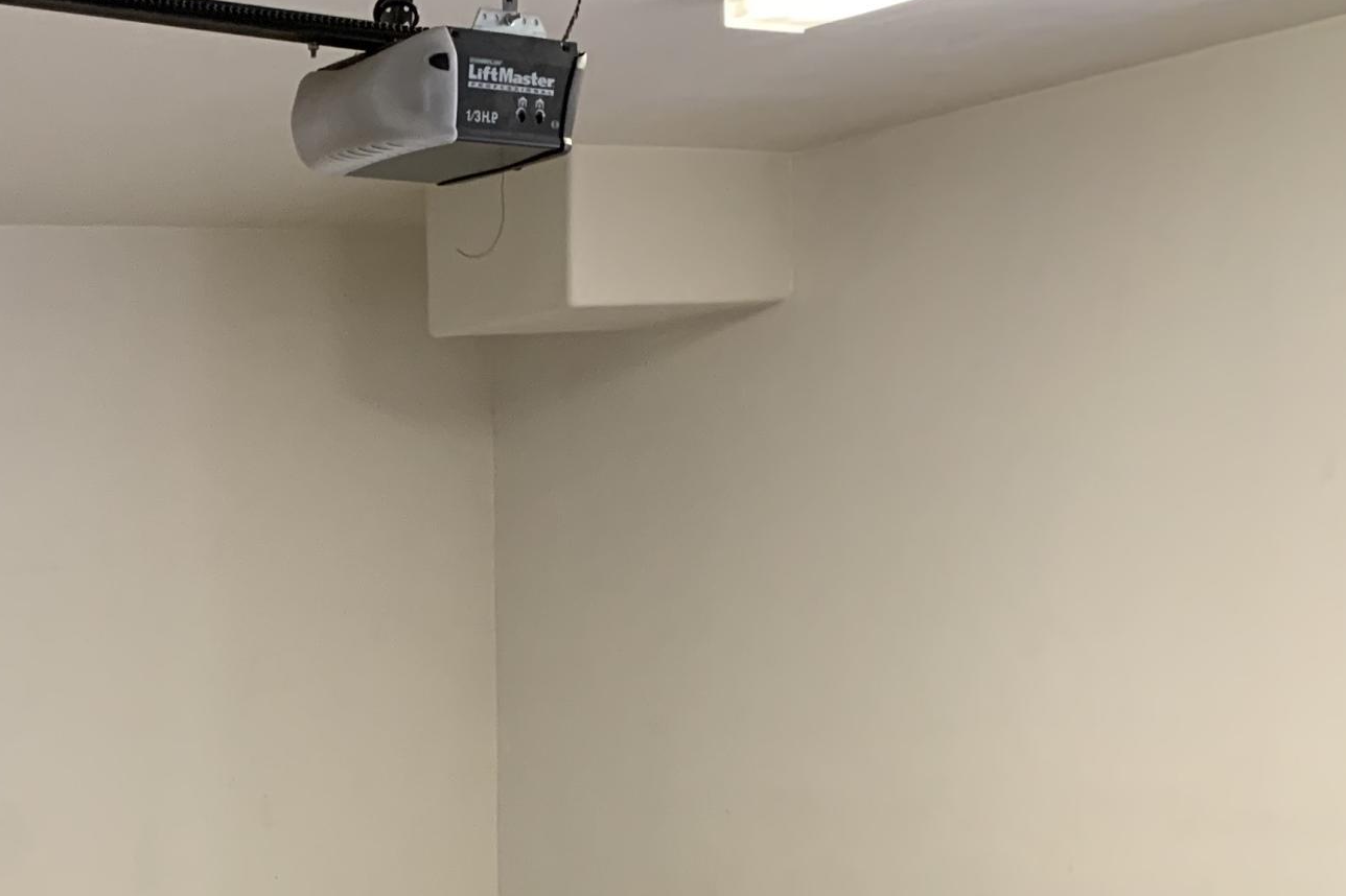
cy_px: 937
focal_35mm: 63
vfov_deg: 20.7
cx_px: -99
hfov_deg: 29.1
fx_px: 2355
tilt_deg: -5.7
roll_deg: +2.2
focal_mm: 4.25
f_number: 1.8
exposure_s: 1/60
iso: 250
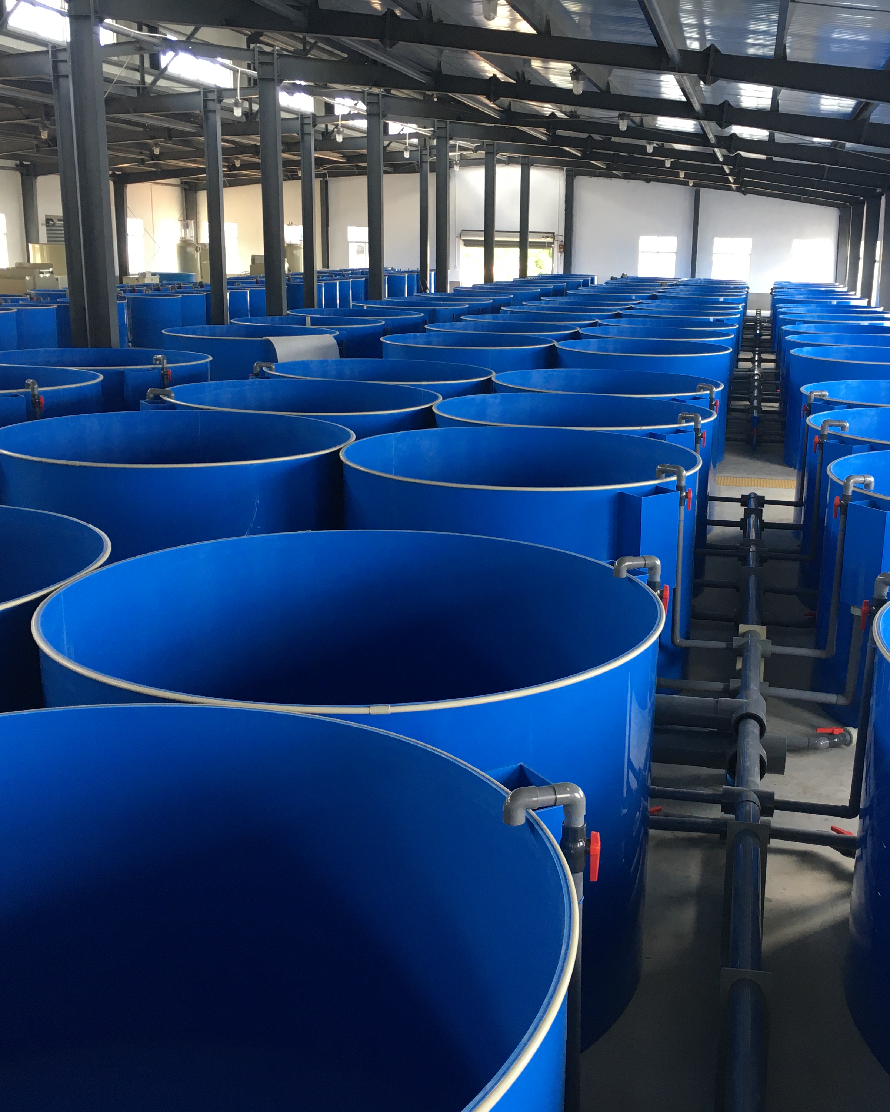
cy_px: 560
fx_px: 1251
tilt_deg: -14.2
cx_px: 551
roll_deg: -1.4
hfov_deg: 38.9
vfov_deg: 47.9
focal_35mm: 38
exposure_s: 1/33
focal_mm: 4.15
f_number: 2.2
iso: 32
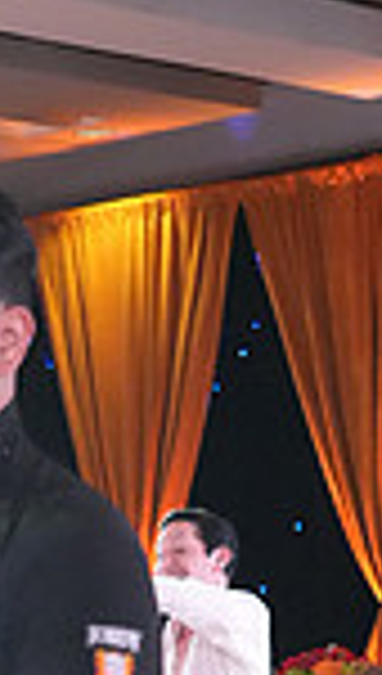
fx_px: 3402
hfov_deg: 6.3
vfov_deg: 10.9
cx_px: -366
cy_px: 1048
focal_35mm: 190
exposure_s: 1/400
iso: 8000
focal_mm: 47
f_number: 4.5
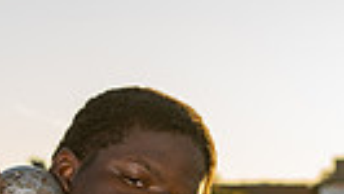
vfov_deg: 5.9
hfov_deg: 11.0
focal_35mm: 195
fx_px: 1780
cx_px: 124
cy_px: 504
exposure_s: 1/200
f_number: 4.5
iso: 64
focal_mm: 55
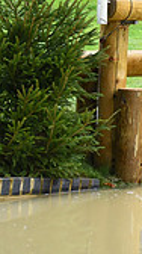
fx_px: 1169
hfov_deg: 6.5
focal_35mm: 174
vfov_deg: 12.2
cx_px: 378
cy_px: -33
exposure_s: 1/1600
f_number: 4.2
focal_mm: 48
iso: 1600
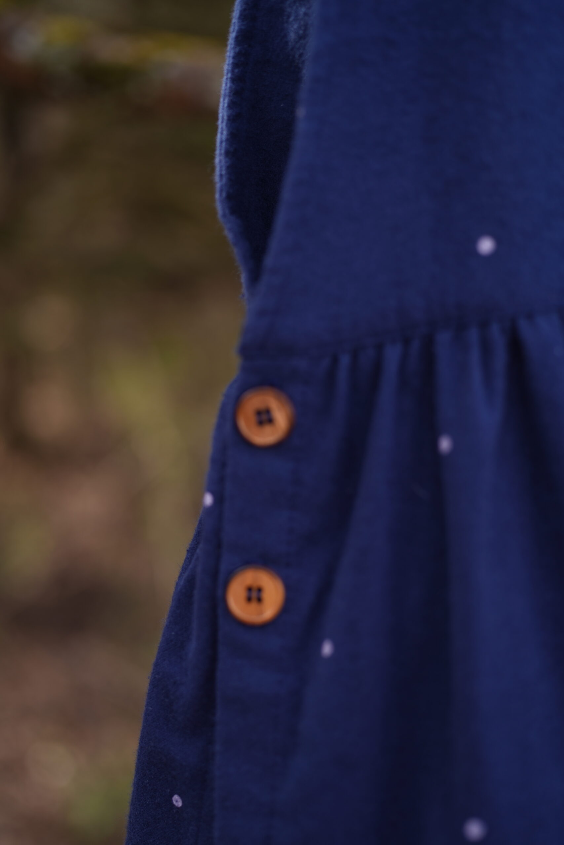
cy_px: 422
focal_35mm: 35
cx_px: 282
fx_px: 822
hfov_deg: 37.9
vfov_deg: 54.4
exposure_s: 1/640
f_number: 1.6
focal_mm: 35
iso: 80
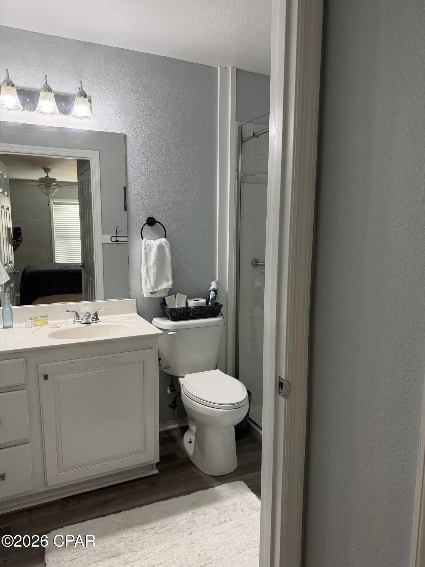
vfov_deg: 71.6
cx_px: 212
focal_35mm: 24
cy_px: 284
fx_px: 393
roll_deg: -0.3
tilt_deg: -7.7
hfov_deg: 56.8
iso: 250
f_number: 1.78
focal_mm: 6.76
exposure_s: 1/120
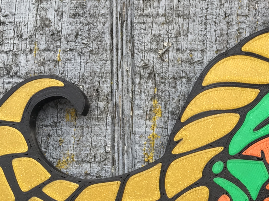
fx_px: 567
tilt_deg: -3.8
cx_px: 272
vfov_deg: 19.5
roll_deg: -1.1
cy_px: 206
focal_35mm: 73
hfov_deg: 25.3
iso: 40
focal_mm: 4.15
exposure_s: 1/120
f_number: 2.2
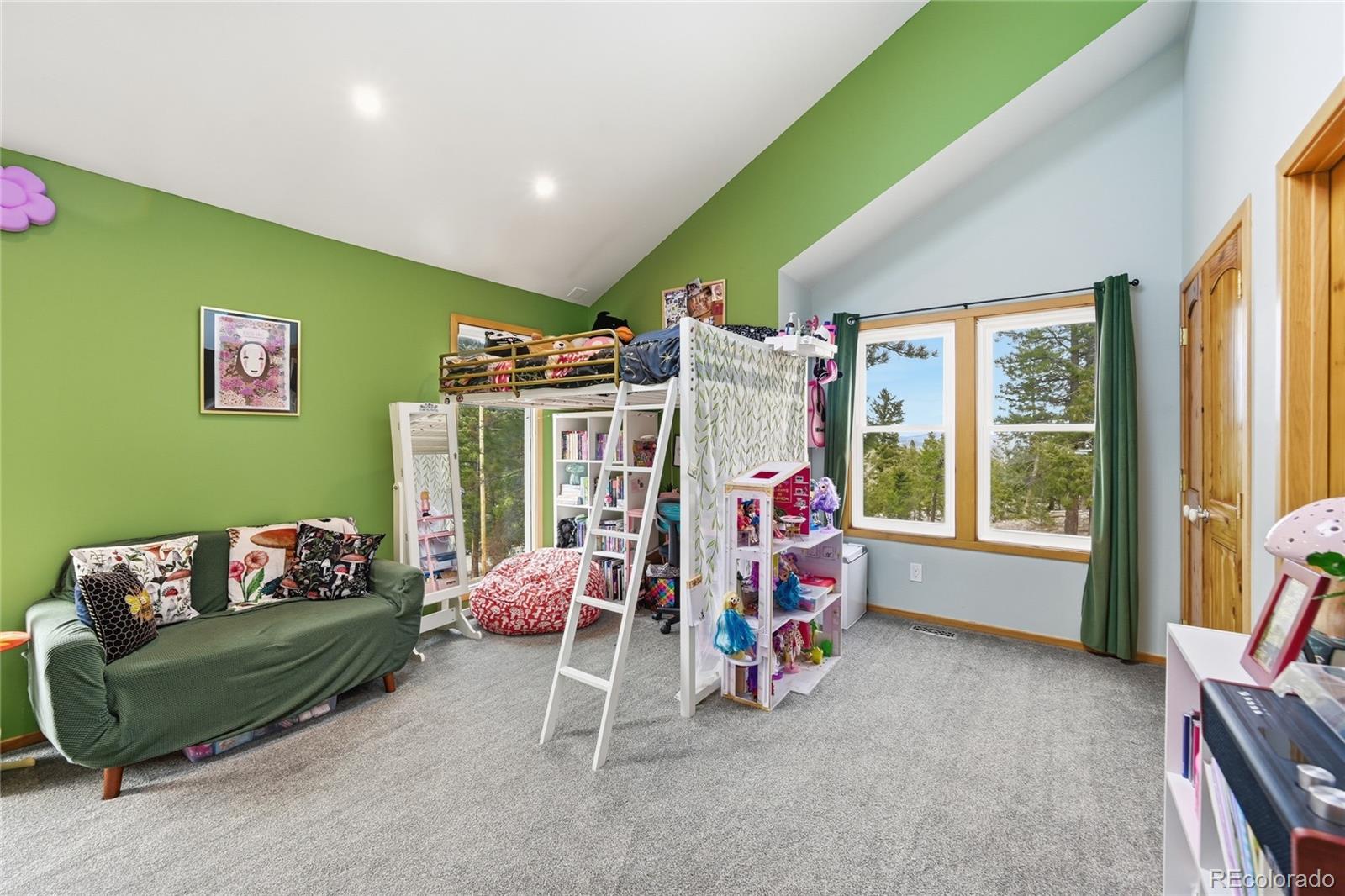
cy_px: 448
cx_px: 672
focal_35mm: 14
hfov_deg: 104.3
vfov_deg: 81.2
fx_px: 523
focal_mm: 14
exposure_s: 1/500
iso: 400
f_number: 8
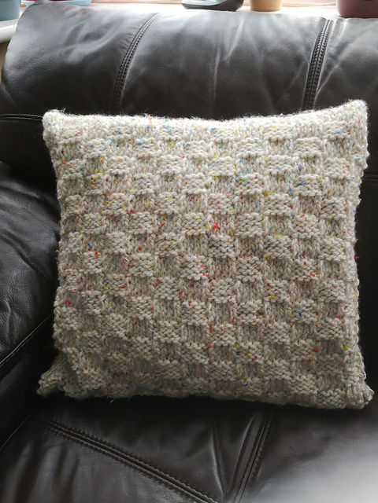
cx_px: 189
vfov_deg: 65.3
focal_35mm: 27
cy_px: 252
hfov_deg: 51.4
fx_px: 393
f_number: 1.8
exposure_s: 1/50
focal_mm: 3.95
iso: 100
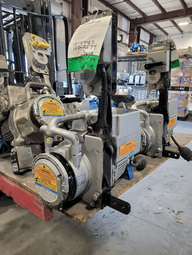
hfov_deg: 53.1
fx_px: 192
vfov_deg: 67.3
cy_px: 128
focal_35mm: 26
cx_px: 96
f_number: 1.8
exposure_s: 1/120
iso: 320
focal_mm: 5.4
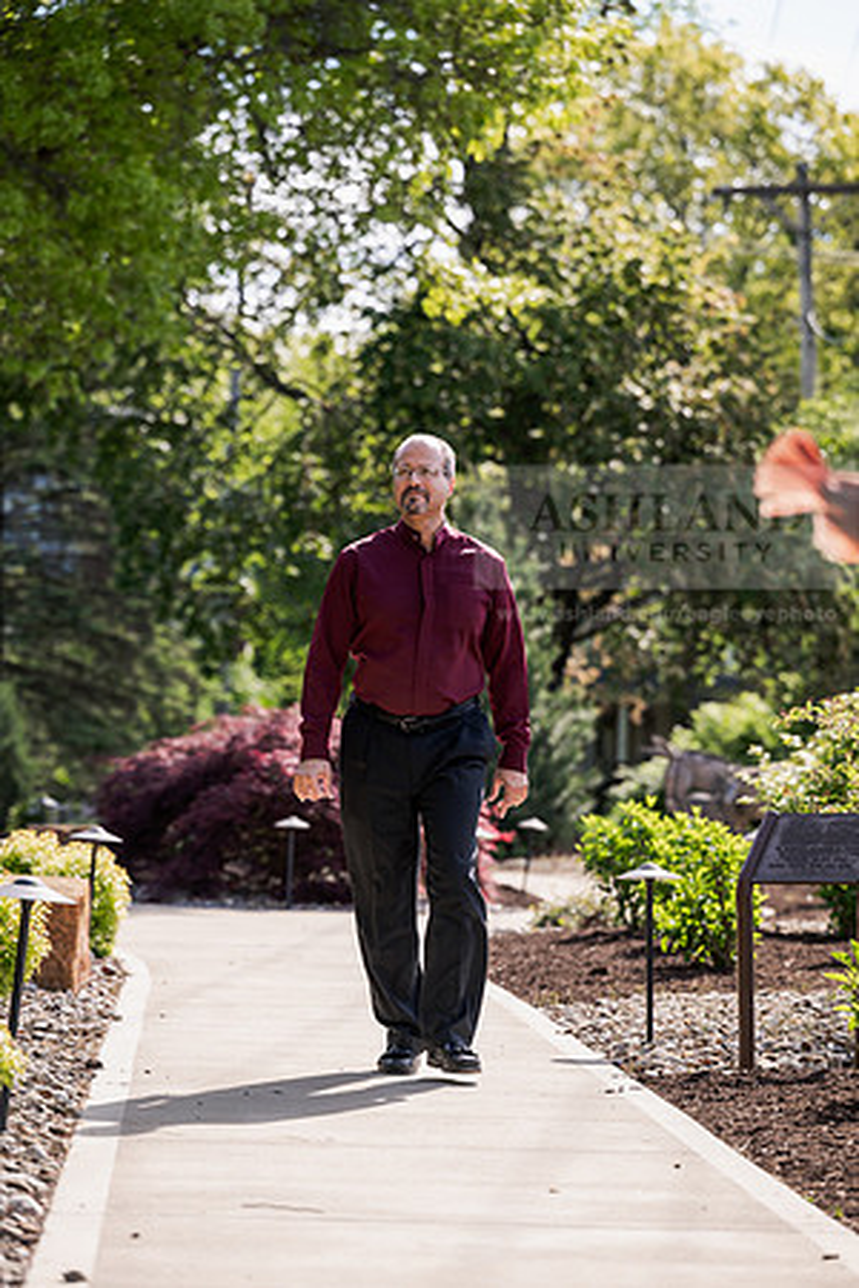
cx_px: 430
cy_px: 644
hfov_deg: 12.5
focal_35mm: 110
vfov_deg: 18.6
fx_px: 3937
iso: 125
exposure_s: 1/400
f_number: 3.5
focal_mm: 110
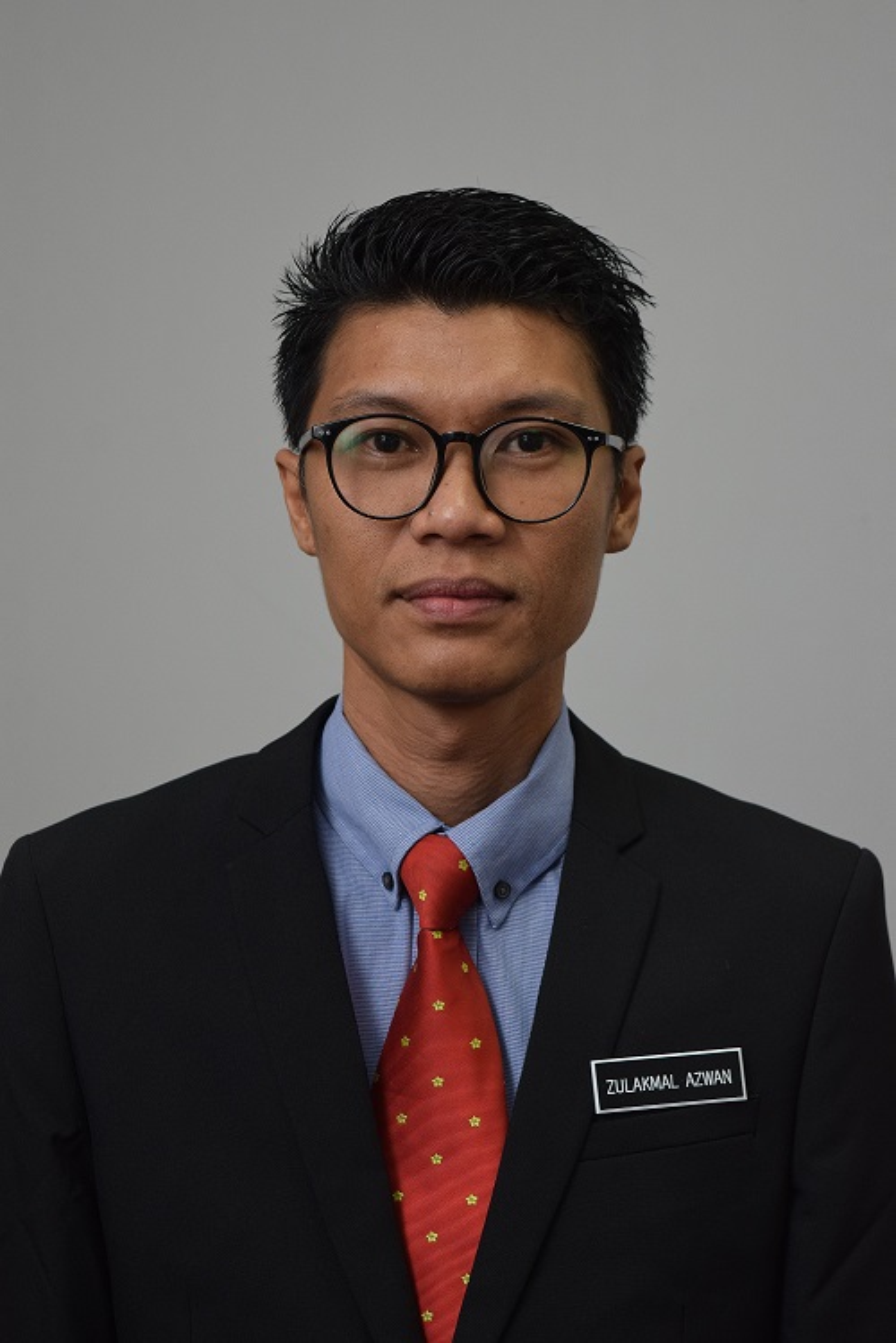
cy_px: 672
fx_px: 3080
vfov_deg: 24.6
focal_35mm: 82
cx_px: 448
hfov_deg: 16.6
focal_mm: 55
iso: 640
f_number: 5.6
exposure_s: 1/50
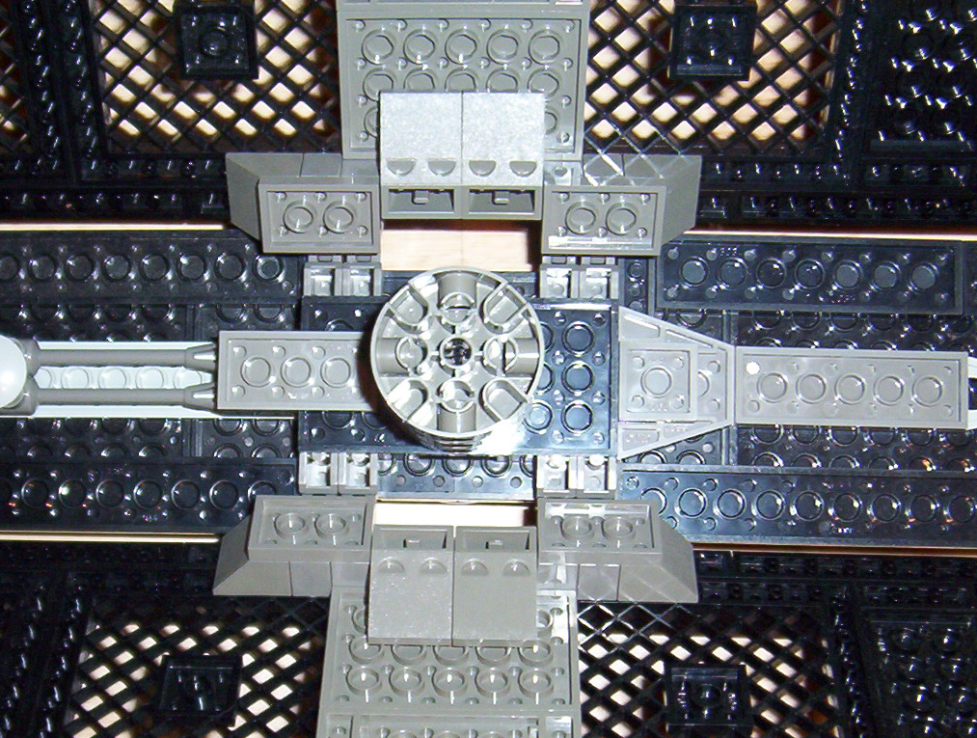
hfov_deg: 32.9
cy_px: 572
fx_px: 1641
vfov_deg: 25.0
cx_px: 348
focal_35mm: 58
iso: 140
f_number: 2.76
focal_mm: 5.54
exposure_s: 1/30
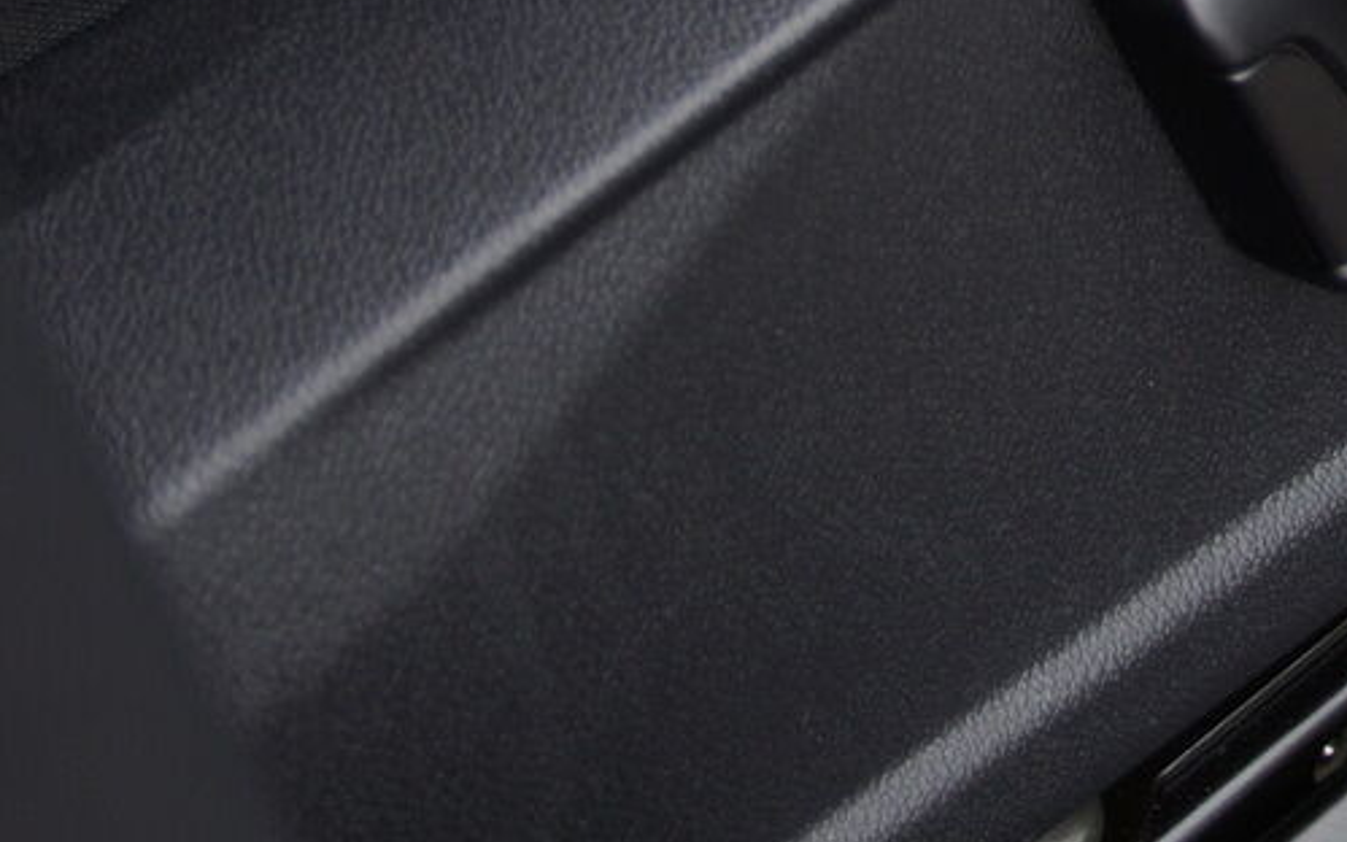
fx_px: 5177
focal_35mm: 141
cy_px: -478
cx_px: 1722
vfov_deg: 9.0
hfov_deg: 14.3
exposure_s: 1/60
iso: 100
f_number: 4
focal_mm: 24
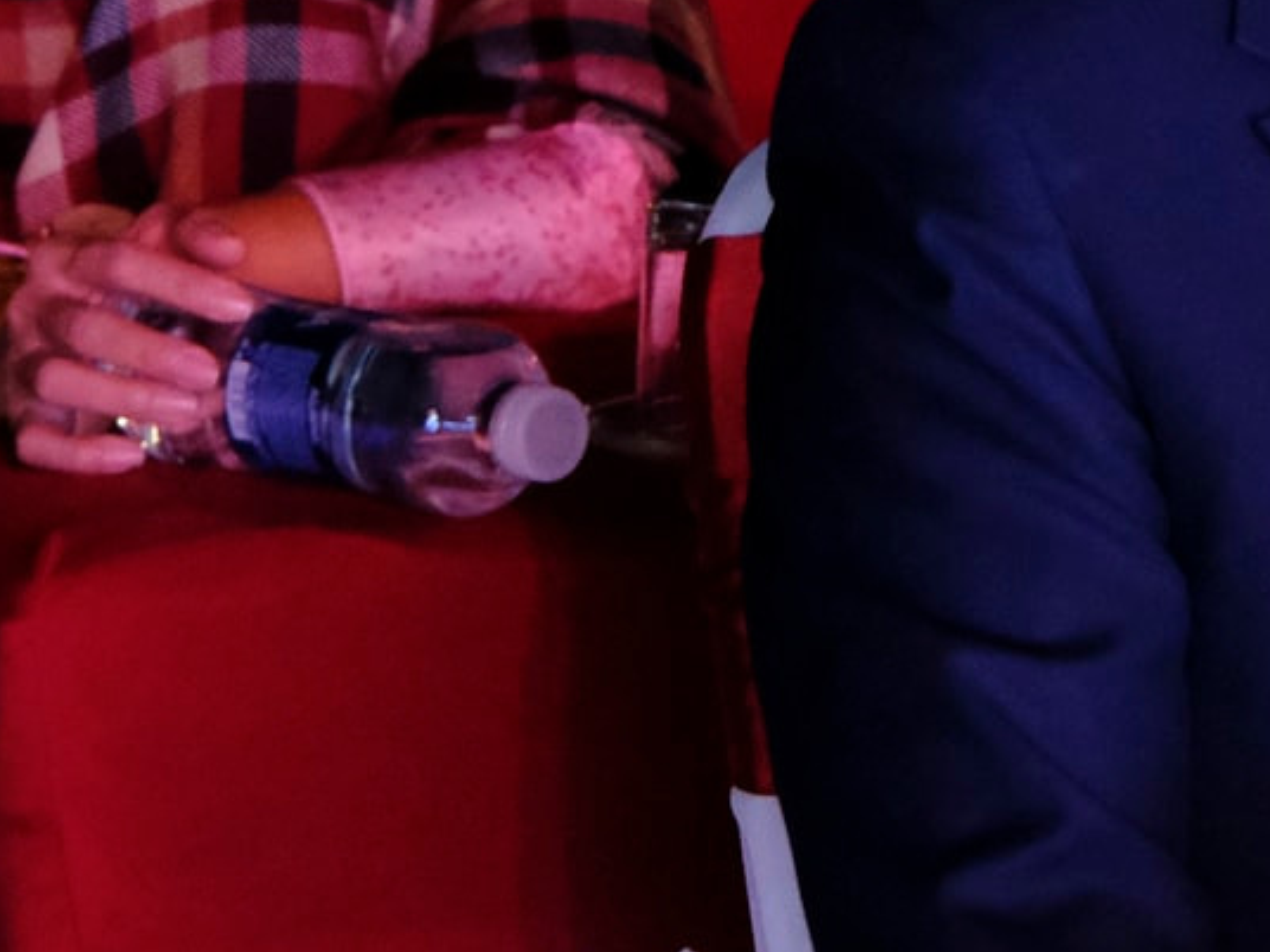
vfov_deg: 7.7
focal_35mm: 193
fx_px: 7081
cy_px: -52
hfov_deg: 9.9
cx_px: 1959
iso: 6400
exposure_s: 1/30
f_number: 4
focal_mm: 37.6
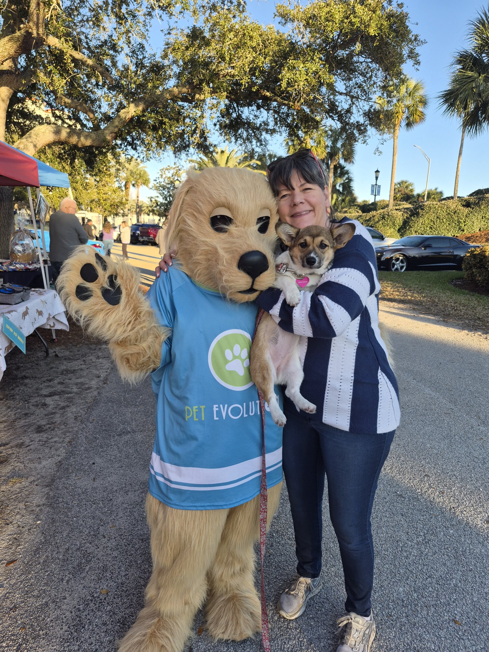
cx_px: 244
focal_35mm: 23
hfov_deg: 58.9
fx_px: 433
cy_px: 326
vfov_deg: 73.9
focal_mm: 5.4
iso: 80
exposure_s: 1/1296
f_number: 1.8
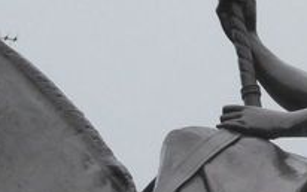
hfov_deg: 2.3
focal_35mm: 914
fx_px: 7651
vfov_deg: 1.4
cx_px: 256
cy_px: 135
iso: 400
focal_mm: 35.8
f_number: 5.6
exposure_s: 1/125
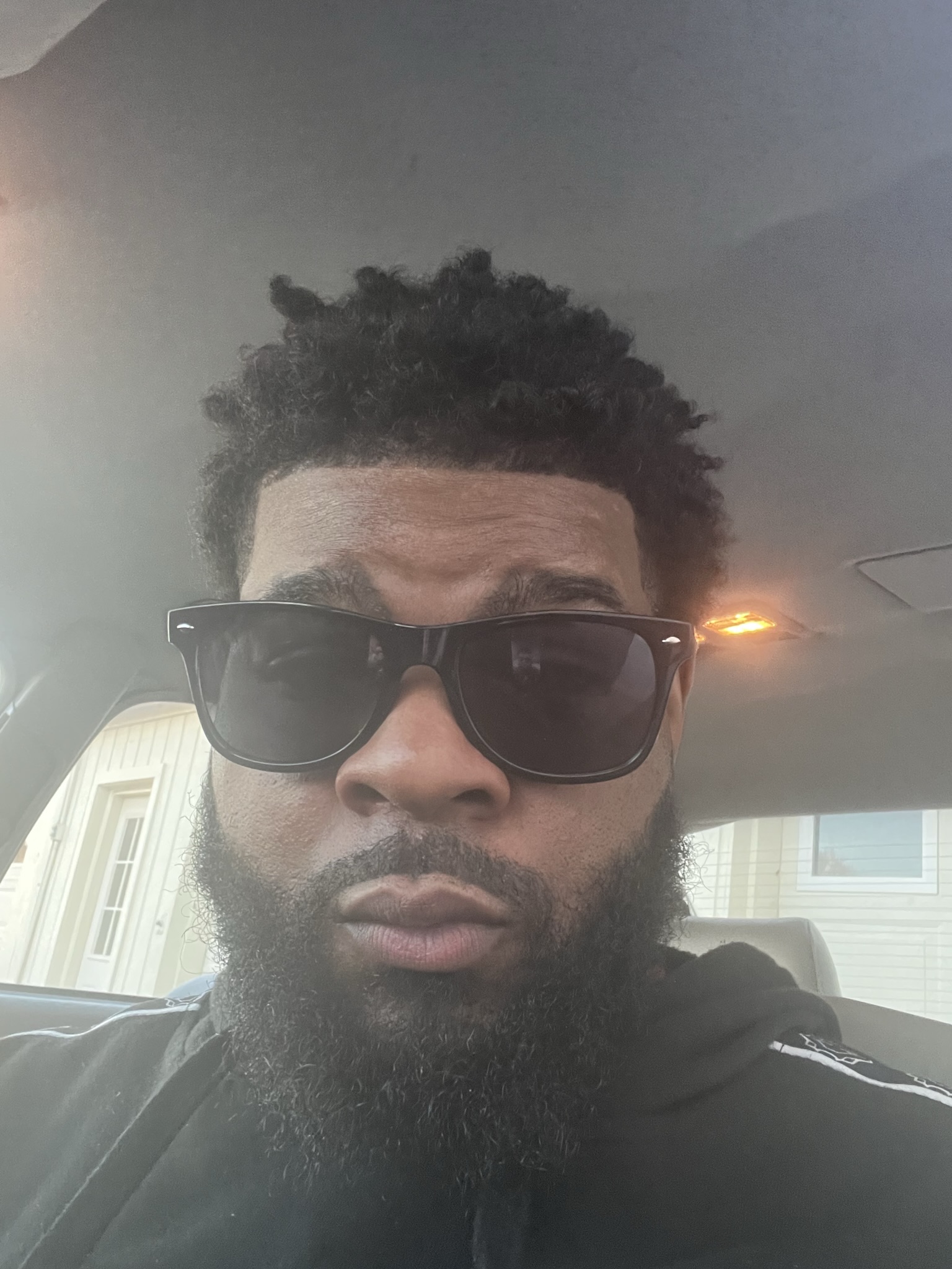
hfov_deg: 46.8
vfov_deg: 60.0
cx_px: 476
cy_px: 634
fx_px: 1100
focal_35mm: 30
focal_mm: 2.71
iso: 400
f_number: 2.2
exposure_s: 1/55
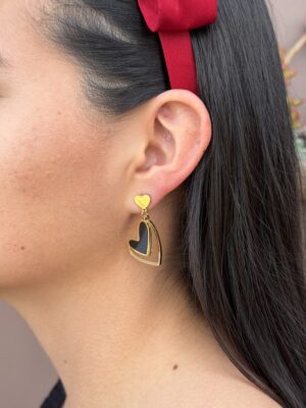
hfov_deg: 30.3
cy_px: 204
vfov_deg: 39.7
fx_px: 566
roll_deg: +0.5
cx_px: 153
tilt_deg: -9.3
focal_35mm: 48
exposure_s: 1/549
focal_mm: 6.76
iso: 64
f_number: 1.78
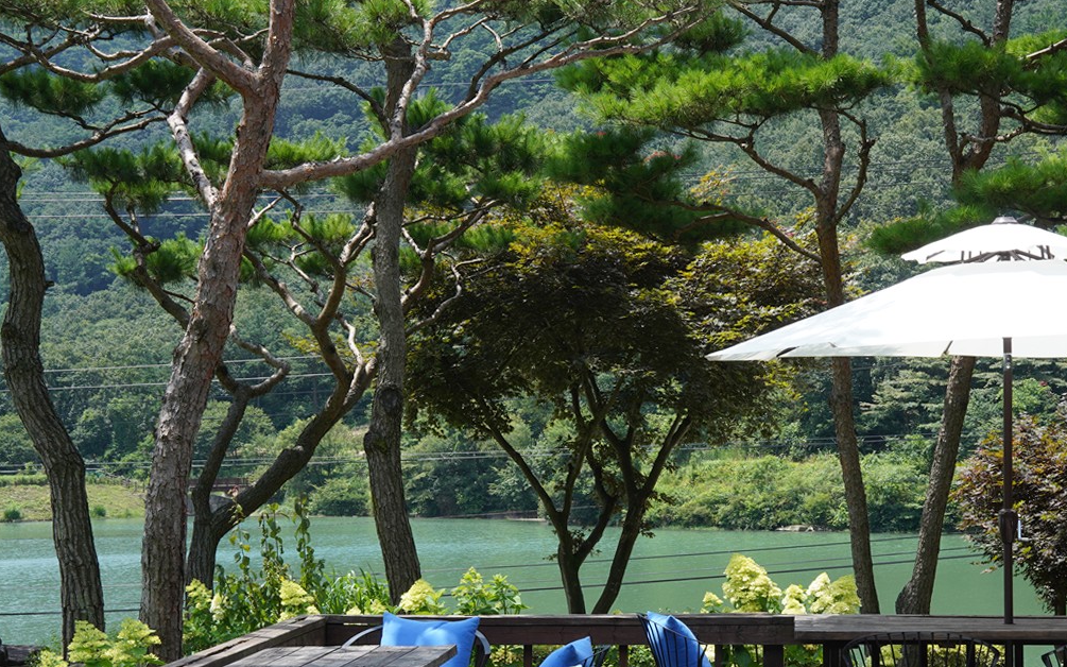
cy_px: 448
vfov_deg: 18.3
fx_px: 2065
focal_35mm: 71
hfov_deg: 28.7
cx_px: 734
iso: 200
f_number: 13
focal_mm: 35
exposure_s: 1/100
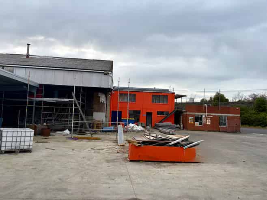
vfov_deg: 53.0
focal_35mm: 26
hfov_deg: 67.3
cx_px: 134
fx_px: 200
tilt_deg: +2.1
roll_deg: -2.9
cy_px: 100
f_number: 1.6
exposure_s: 1/1517
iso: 50
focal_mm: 5.96
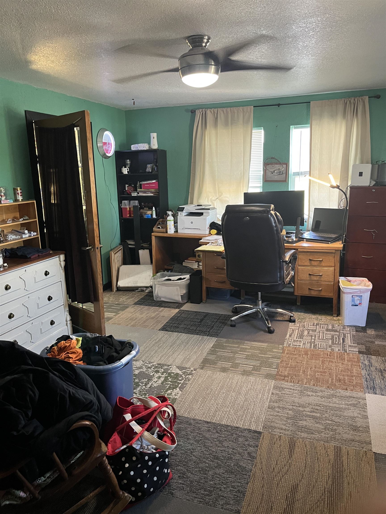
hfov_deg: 53.1
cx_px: 193
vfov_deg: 67.3
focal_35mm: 26
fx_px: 387
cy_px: 257
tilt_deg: -11.6
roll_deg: +1.8
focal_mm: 5.1
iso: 500
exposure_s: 1/60
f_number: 1.6
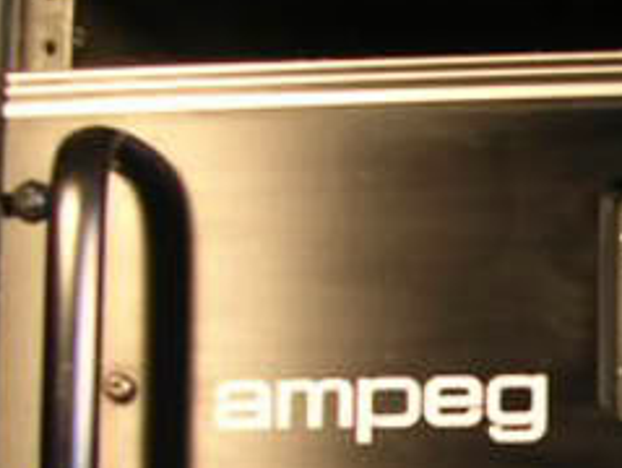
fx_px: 2285
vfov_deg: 11.5
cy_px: 515
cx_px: 906
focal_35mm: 127
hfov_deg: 14.5
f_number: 2.8
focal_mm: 5.8
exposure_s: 1/5.3
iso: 100
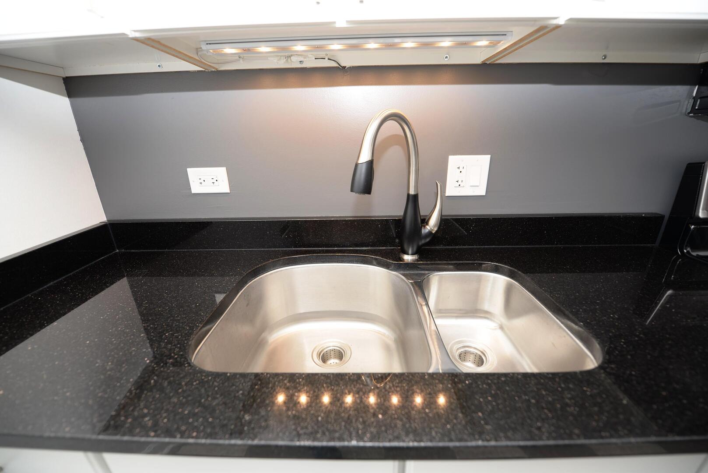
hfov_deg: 104.2
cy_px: 236
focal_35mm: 14
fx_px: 275
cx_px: 354
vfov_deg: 81.3
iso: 100
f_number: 2.8
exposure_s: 1/50
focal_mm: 14
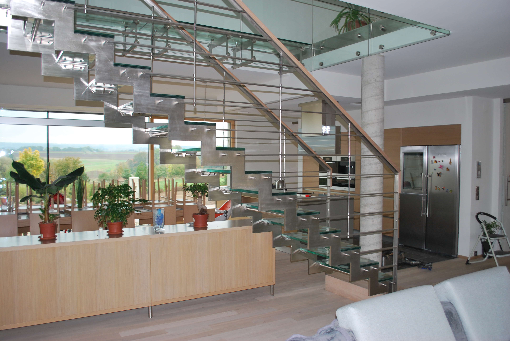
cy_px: 170
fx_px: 426
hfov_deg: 61.9
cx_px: 255
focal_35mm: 30
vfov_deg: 43.7
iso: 200
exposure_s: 1/60
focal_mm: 20
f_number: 3.8
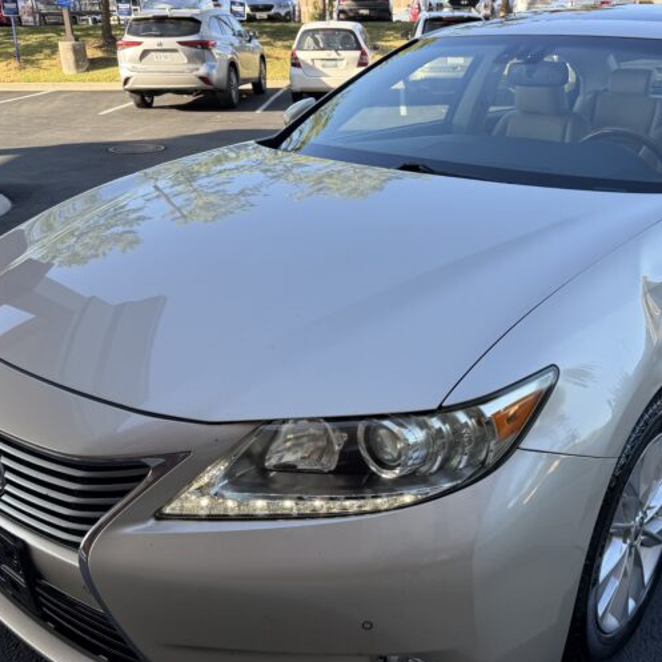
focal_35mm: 34
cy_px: 374
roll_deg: -0.7
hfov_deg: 47.8
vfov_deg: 48.3
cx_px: 429
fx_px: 736
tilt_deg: -23.6
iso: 80
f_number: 1.78
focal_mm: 6.76
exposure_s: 1/660
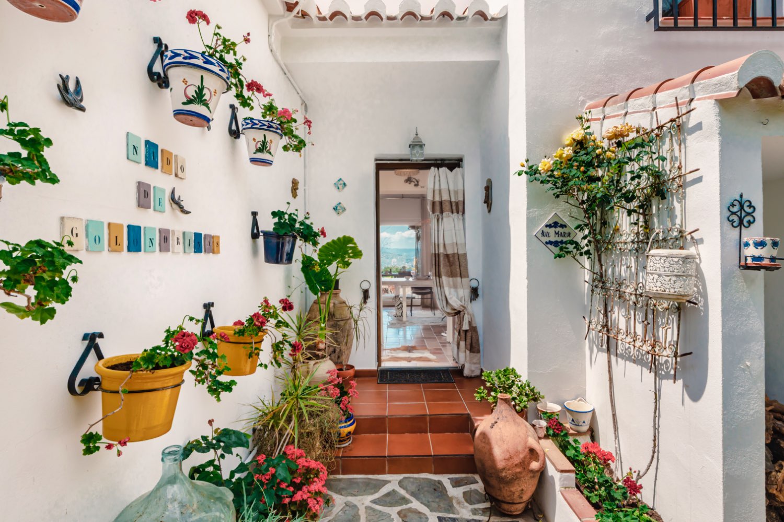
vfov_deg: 70.4
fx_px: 370
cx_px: 392
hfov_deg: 93.3
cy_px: 261
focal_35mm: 17
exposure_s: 1/8
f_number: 22
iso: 500
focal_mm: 17
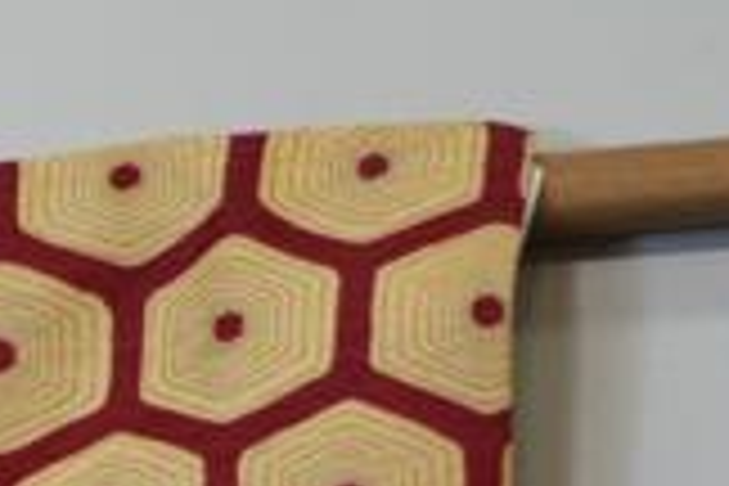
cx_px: -1598
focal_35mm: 221
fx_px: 4475
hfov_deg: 7.8
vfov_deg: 5.9
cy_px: 1285
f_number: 4
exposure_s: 1/40
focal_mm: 33
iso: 250
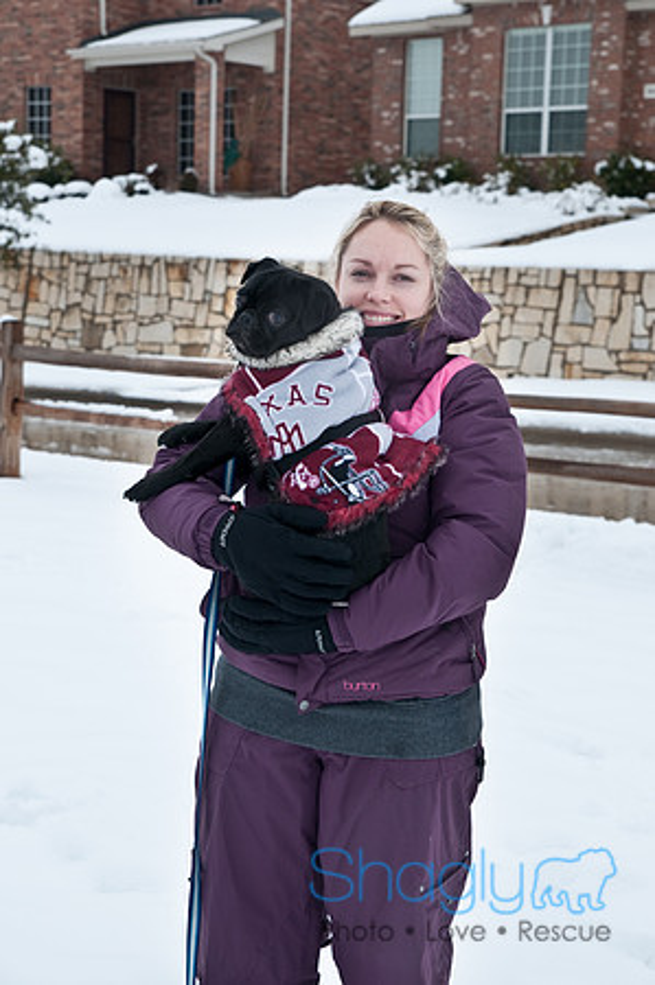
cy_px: 492
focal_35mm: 75
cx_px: 328
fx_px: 2051
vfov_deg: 27.0
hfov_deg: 18.1
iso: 100
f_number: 5
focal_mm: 50
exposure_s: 1/500
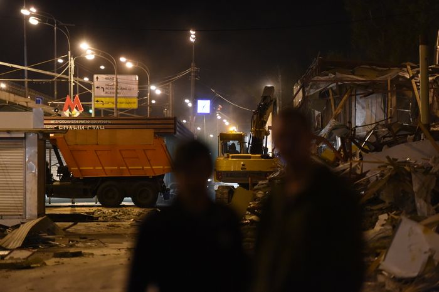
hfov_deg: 11.4
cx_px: 220
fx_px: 2194
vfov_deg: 7.6
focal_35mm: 180
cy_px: 146
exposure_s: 1/160
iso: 10000
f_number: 3.2
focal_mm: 180
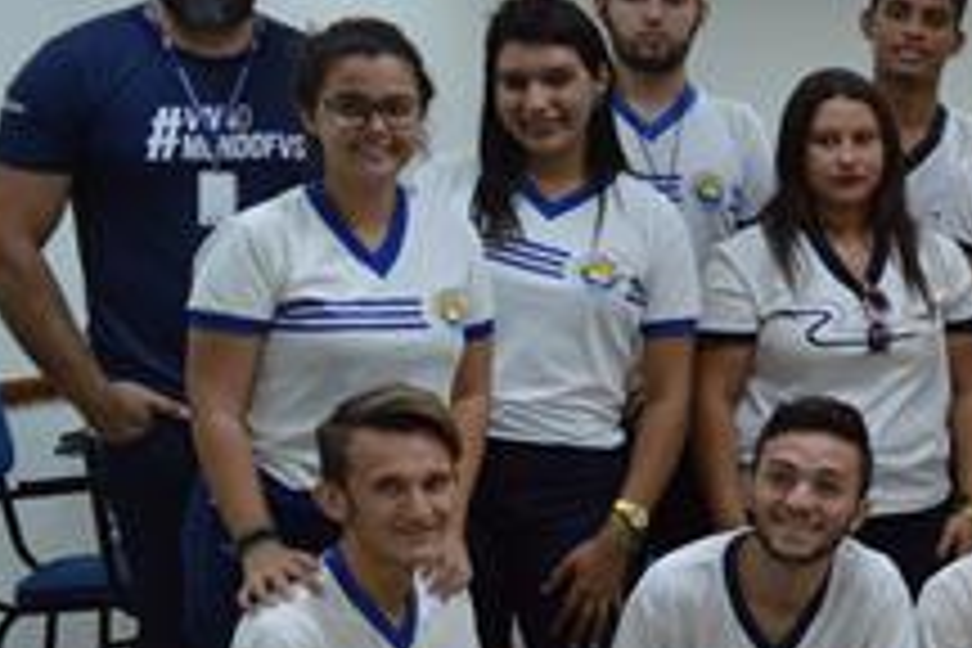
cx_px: 1692
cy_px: 544
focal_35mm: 100
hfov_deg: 17.1
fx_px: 2700
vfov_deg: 13.6
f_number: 5.6
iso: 900
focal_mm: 18
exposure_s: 1/80
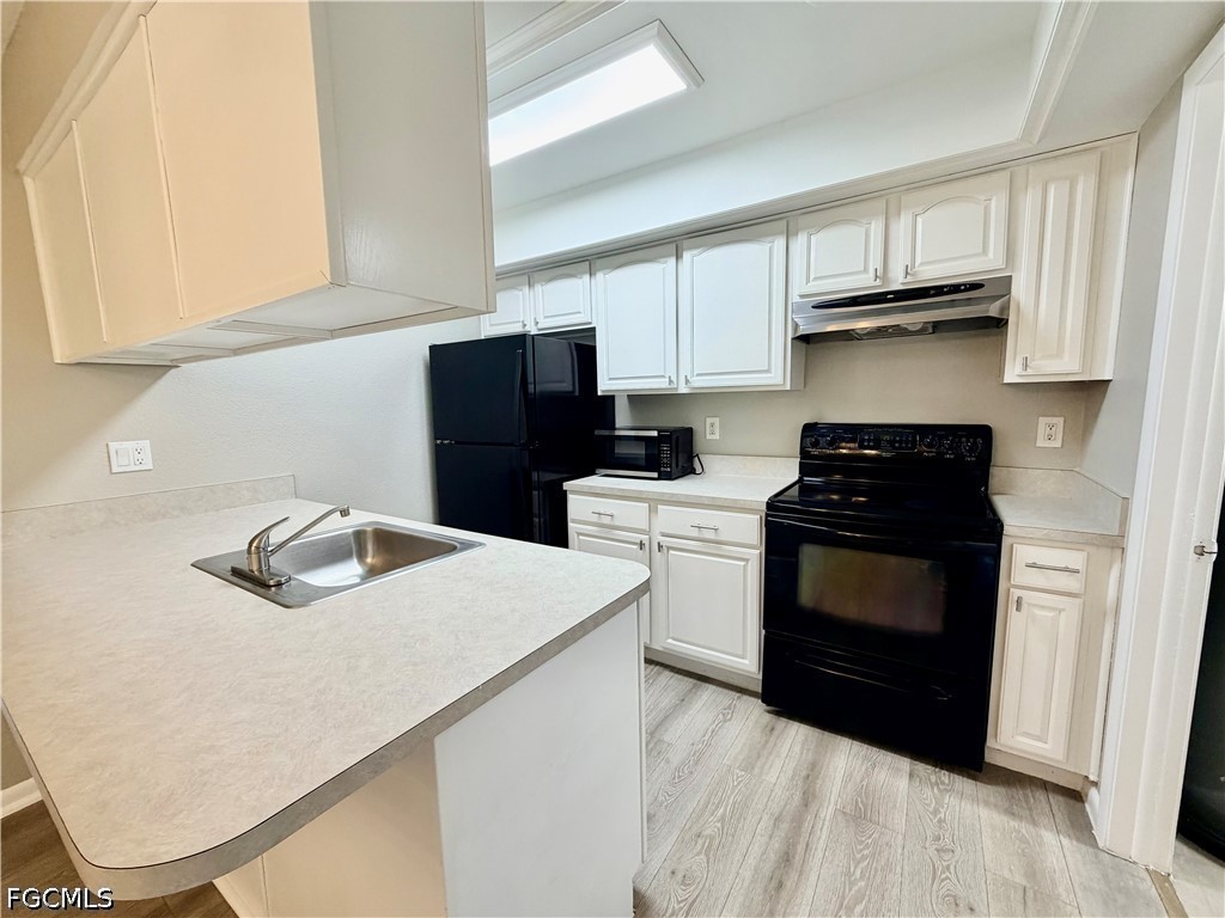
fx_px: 495
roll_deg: +1.9
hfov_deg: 102.1
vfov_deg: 85.7
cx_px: 612
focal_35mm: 14
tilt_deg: -7.1
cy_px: 459
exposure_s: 1/120
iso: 200
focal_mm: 2.22
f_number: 2.2
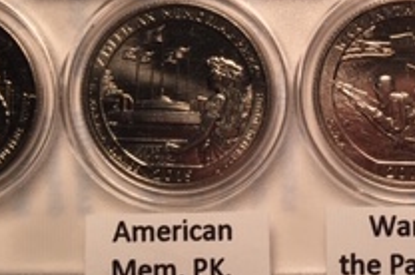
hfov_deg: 21.2
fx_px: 1070
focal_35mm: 93
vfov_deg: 14.6
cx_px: 419
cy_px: 66
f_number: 2.2
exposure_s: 1/163
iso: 25
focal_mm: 4.15
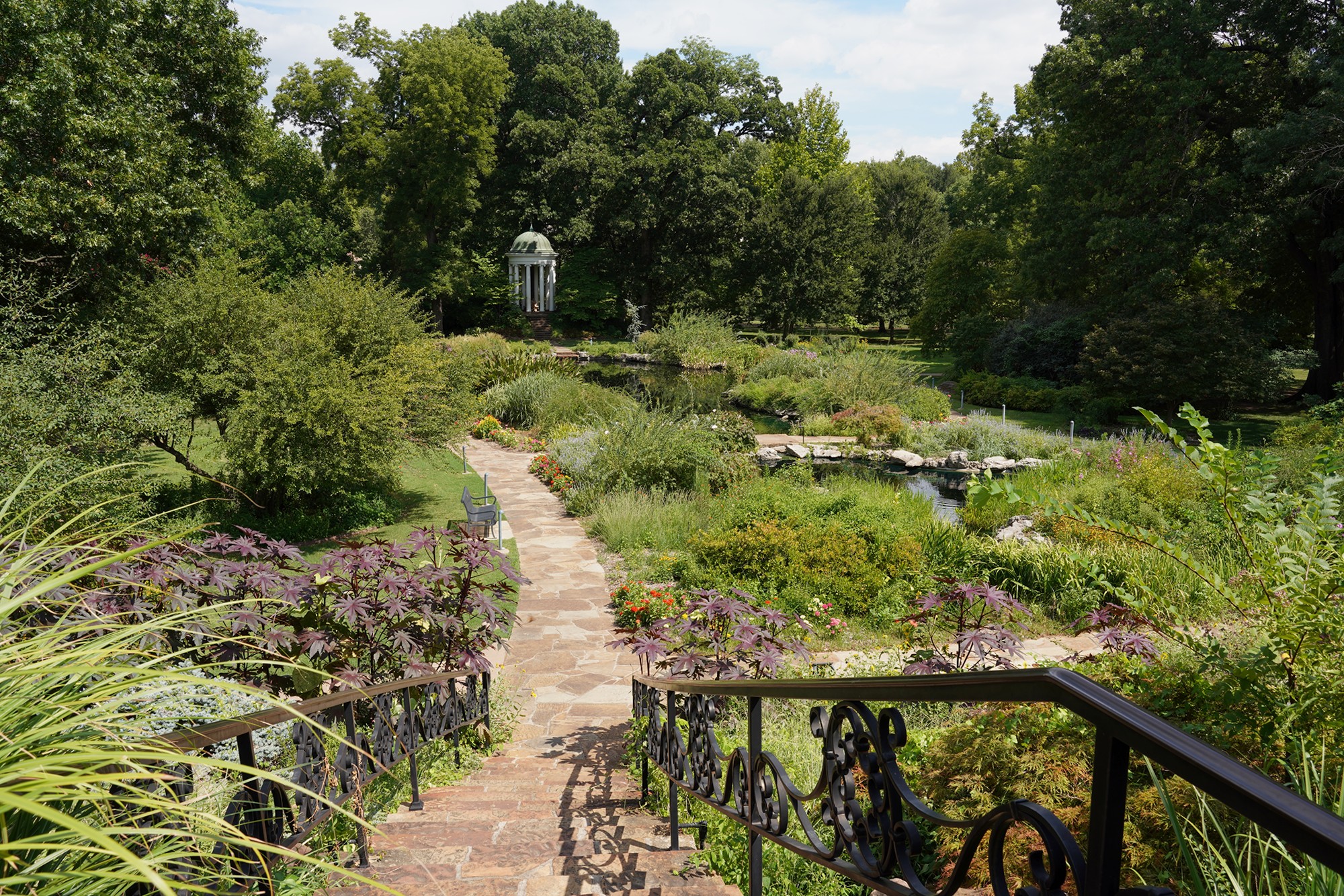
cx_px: 672
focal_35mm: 28
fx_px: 1045
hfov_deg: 65.5
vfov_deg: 46.4
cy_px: 448
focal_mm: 28
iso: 100
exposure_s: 1/100
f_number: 11
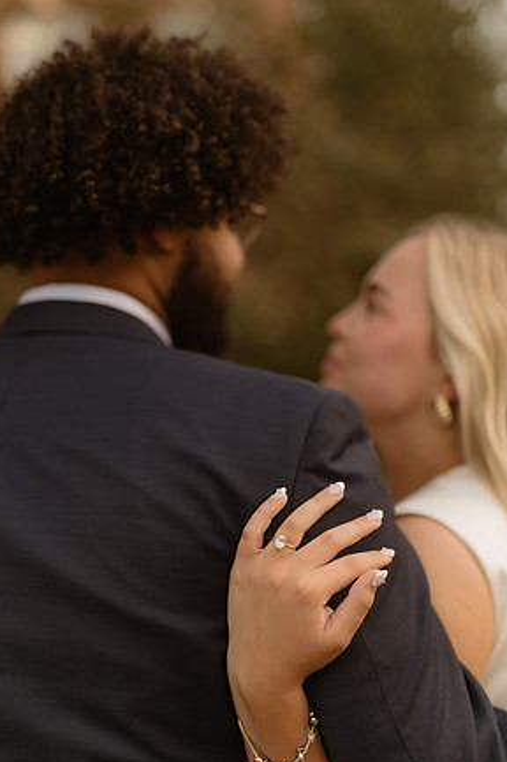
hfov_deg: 26.0
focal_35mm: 52
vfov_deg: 38.2
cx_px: 250
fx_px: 1100
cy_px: 392
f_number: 1.4
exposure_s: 1/320
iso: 250
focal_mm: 50
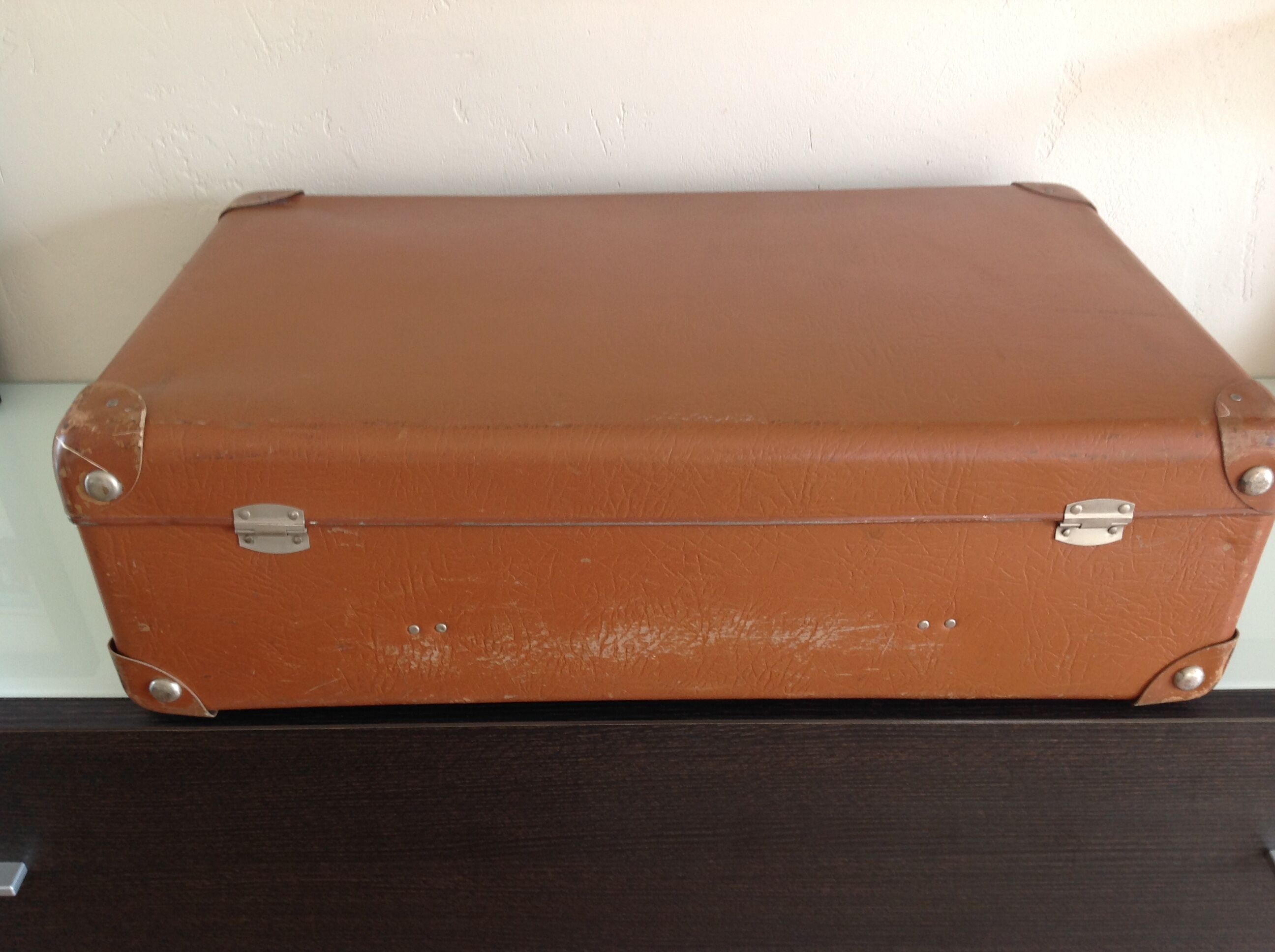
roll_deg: -0.1
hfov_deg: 52.7
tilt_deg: -32.1
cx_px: 638
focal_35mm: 35
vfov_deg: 40.6
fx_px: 1287
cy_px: 476
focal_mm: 4.28
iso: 50
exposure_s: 1/15
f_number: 2.4
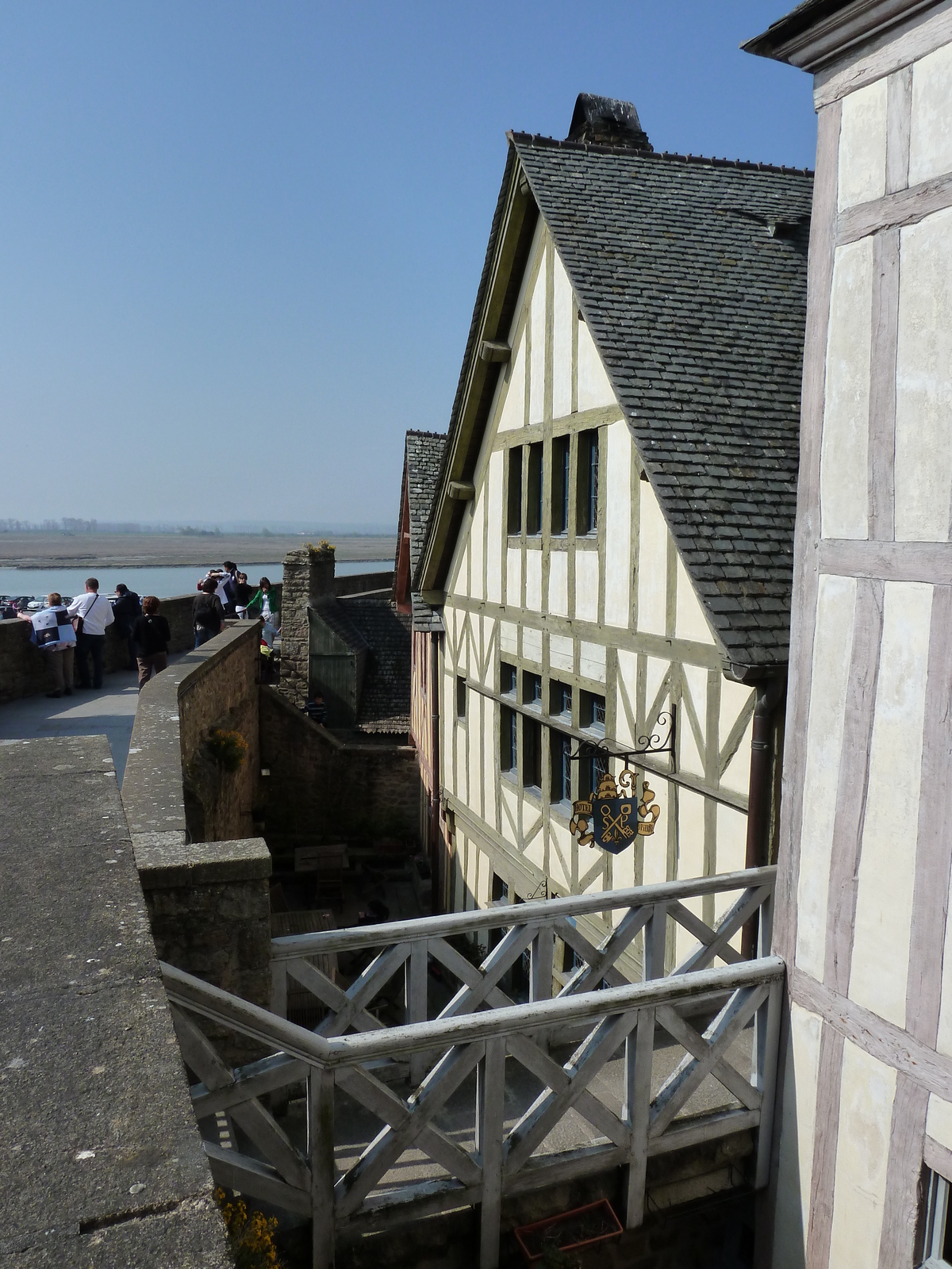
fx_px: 917
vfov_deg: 69.4
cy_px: 634
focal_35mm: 25
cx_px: 476
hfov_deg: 54.9
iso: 125
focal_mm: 4.1
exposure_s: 1/500
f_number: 5.6
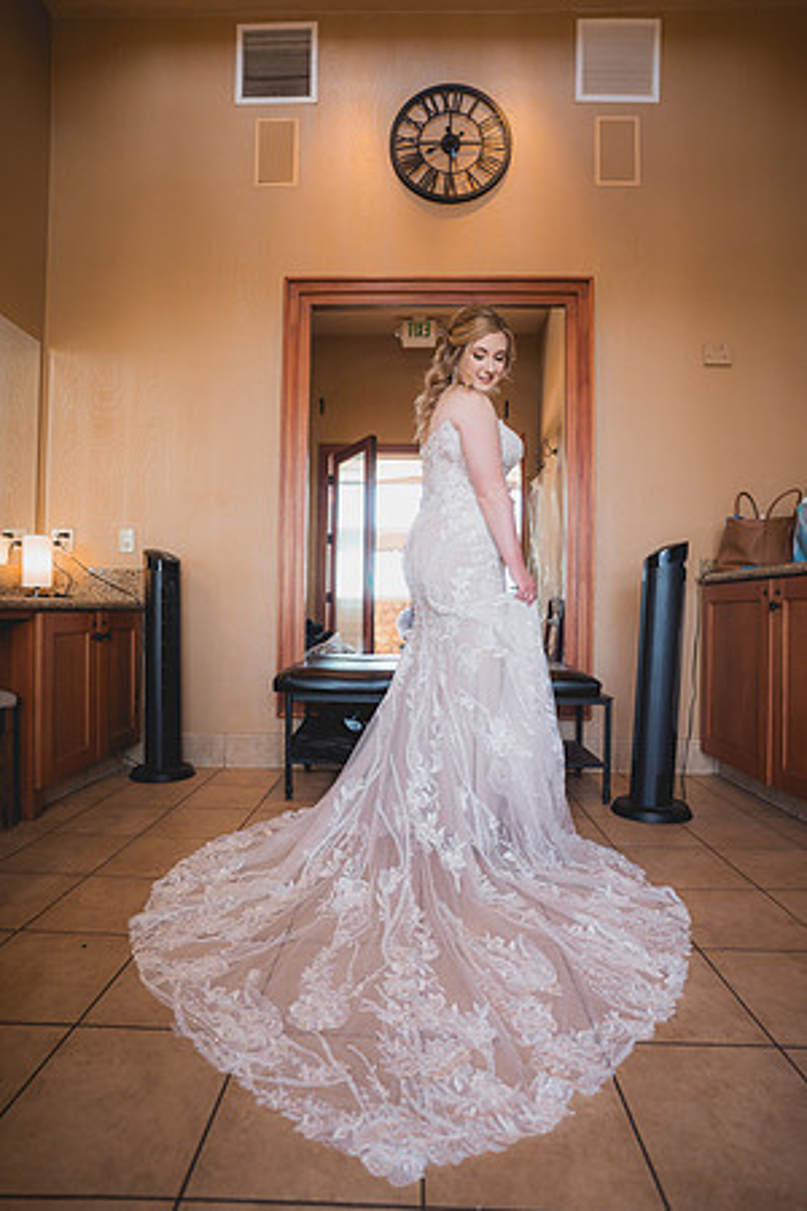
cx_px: 404
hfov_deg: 67.4
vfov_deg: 90.0
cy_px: 606
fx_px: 605
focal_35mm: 18
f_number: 2.8
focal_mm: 18
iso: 1250
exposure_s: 1/320
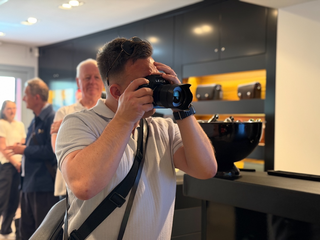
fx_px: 444
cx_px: 160
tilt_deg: +0.4
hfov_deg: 39.7
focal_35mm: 48
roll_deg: -1.0
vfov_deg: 30.3
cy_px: 120
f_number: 1.78
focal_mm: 6.76
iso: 400
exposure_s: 1/33
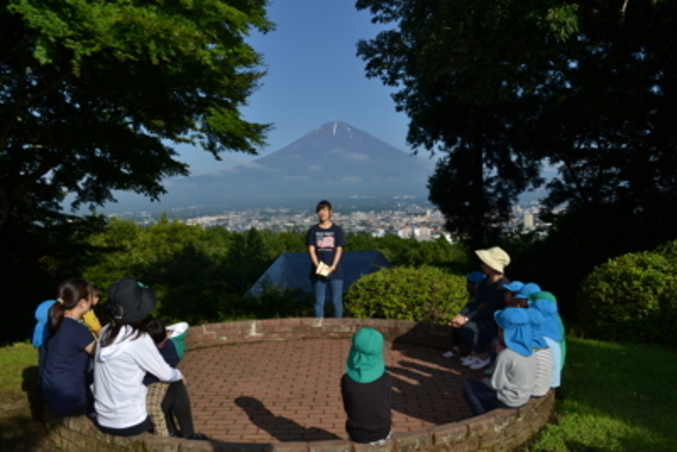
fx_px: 621
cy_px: 226
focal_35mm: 33
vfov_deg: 40.0
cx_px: 338
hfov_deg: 57.2
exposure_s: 1/200
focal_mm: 22
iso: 100
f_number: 11
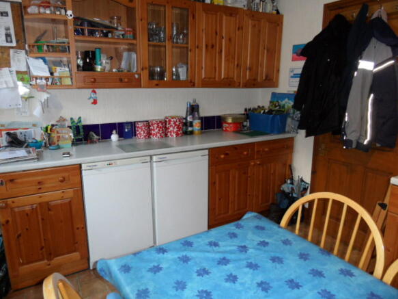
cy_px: 150
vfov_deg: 56.8
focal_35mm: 24
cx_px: 199
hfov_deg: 71.6
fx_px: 276
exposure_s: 1/30
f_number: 3.2
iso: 200
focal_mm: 3.9
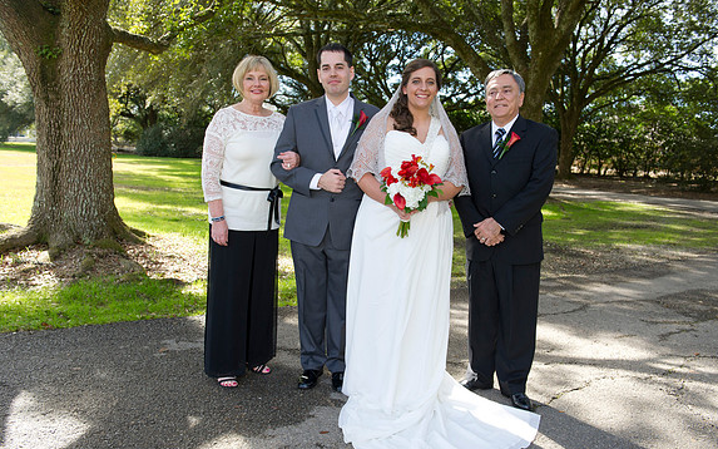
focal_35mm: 33
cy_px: 241
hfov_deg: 58.1
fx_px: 646
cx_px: 361
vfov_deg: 38.3
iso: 320
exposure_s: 1/200
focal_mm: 32
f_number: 5.6
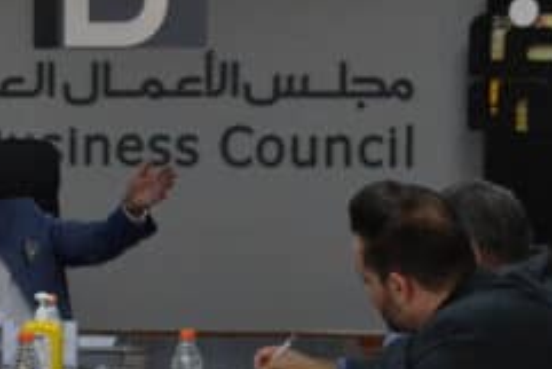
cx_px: -149
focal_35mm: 153
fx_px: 2347
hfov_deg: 13.0
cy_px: 273
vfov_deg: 9.0
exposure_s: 1/320
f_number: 5.6
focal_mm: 32
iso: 1600
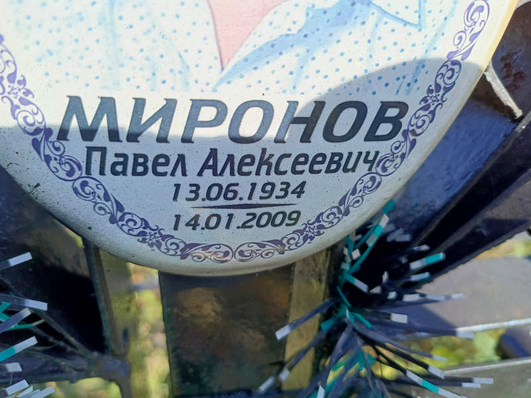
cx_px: 266
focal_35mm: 25
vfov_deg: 54.9
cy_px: 199
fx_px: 383
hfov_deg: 69.4
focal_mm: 4.76
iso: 118
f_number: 1.69
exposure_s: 1/755
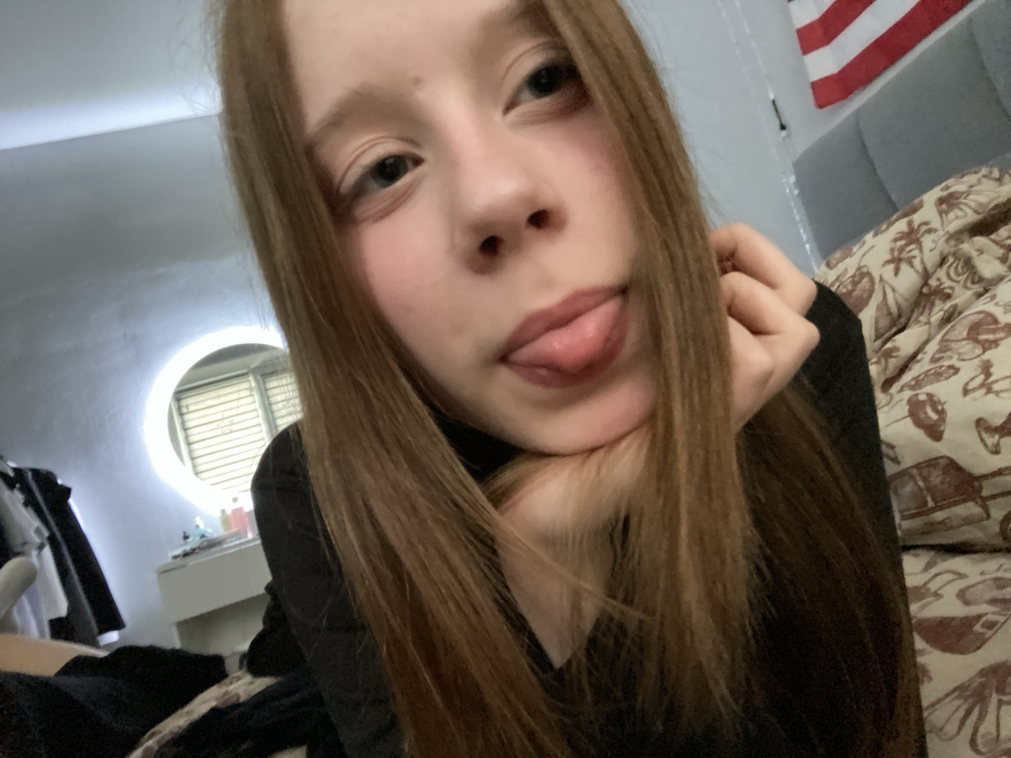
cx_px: 506
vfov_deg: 58.9
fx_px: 672
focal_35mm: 23
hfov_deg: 73.9
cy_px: 379
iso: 1250
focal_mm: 2.71
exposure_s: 1/15
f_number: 2.2
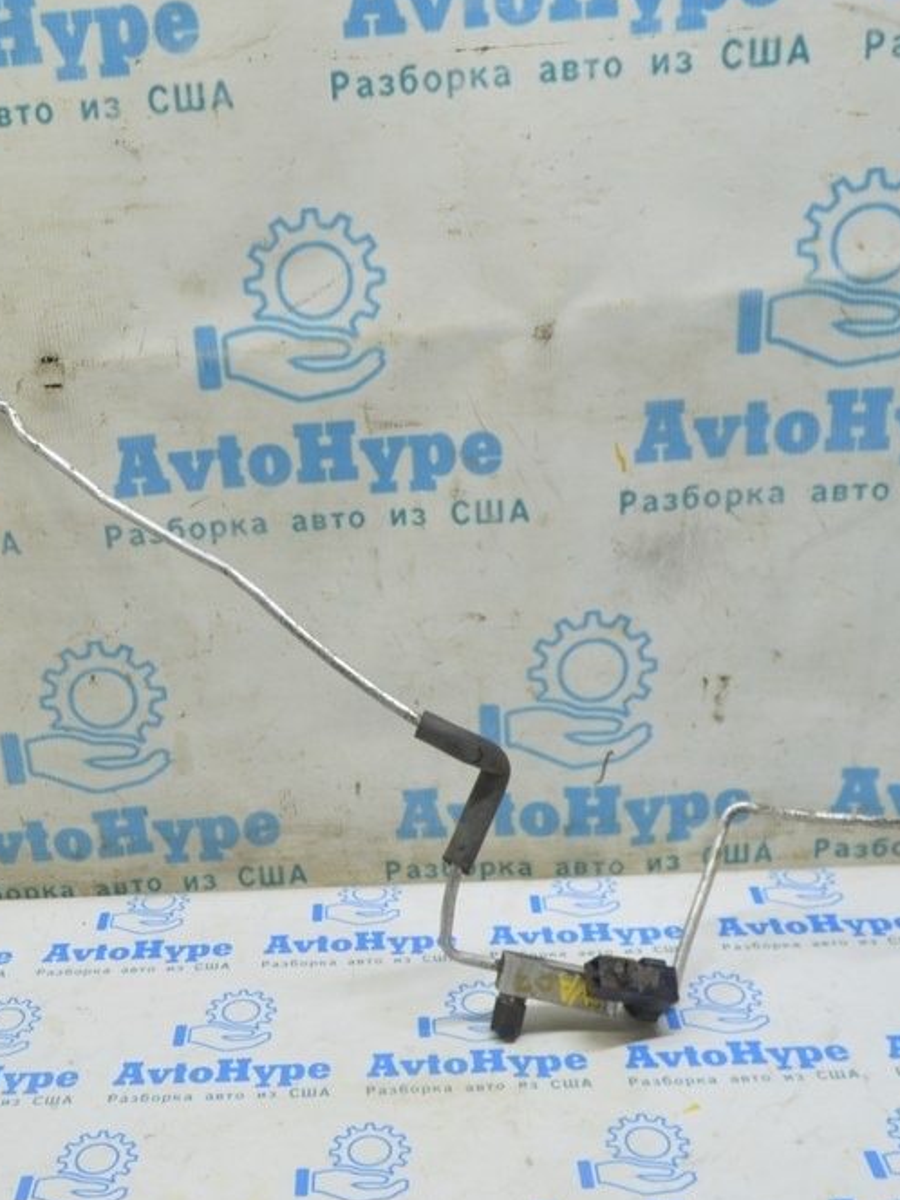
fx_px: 1387
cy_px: 595
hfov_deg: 35.6
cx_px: 293
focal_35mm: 40
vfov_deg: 46.8
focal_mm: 18
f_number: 5.6
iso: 400
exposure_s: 1/20
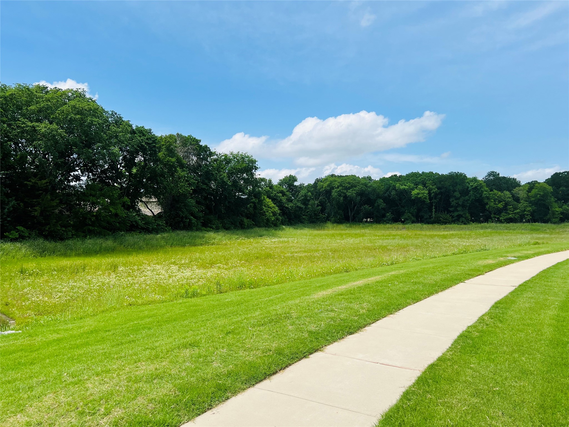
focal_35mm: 26
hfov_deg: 67.3
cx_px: 284
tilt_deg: +1.5
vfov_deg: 53.1
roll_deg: -0.1
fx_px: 427
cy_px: 214
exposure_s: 1/5882
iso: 50
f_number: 1.5
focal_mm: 5.7
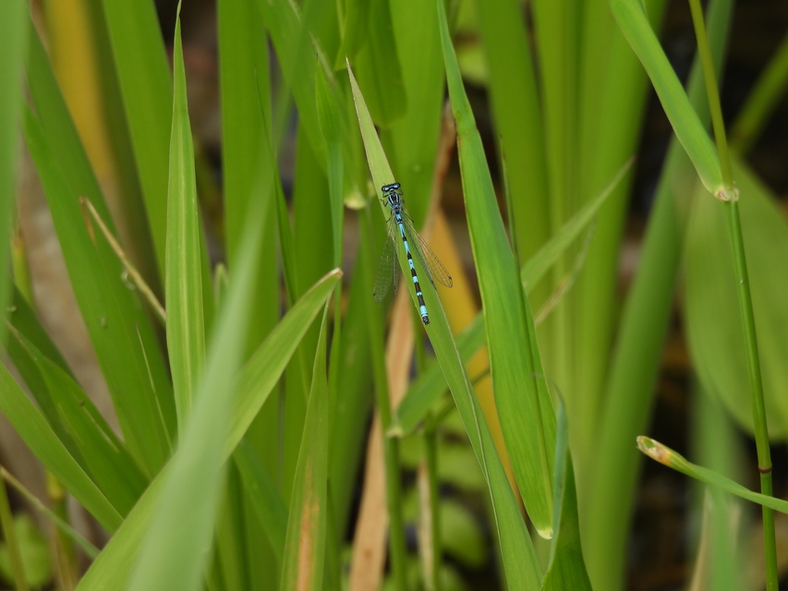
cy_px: 296
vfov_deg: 1.9
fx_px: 18214
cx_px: 394
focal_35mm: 800
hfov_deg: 2.5
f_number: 5.6
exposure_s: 1/320
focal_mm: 143
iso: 100
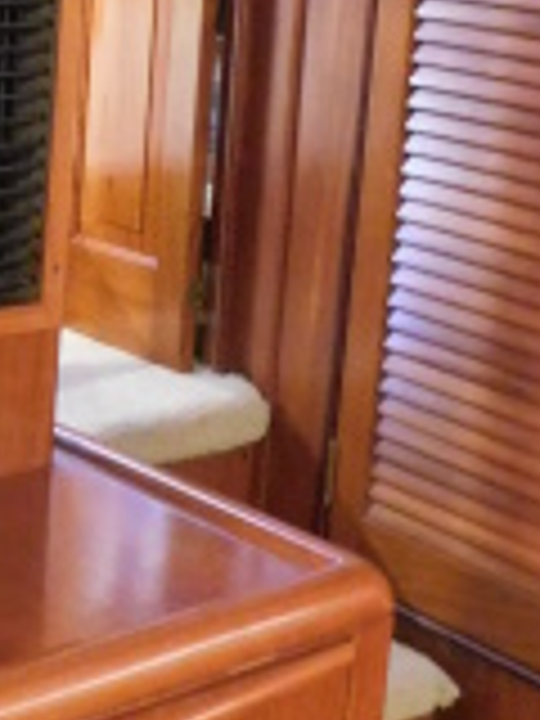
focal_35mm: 86
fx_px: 1789
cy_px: 40
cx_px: -220
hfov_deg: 16.0
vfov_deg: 22.1
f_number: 3
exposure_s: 1/6
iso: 800
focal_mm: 4
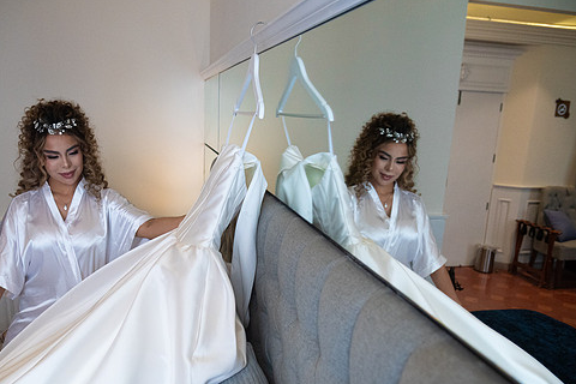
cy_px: 215
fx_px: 464
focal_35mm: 29
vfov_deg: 44.9
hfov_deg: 63.5
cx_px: 260
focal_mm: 24
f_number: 4
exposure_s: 1/320
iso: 3200
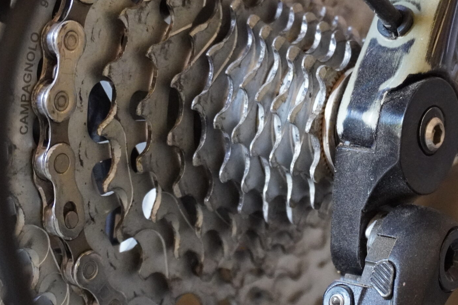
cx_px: 287
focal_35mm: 88
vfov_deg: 15.5
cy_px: 166
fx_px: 1120
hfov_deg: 23.1
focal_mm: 32
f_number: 5
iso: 6400
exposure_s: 1/80
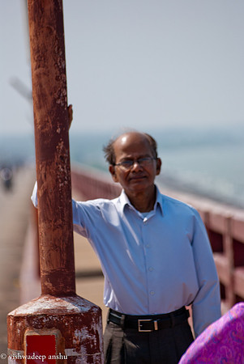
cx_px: 122
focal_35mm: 292
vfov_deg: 7.0
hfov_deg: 4.7
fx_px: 2967
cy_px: 182
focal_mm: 195
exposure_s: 1/1600
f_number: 5
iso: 200
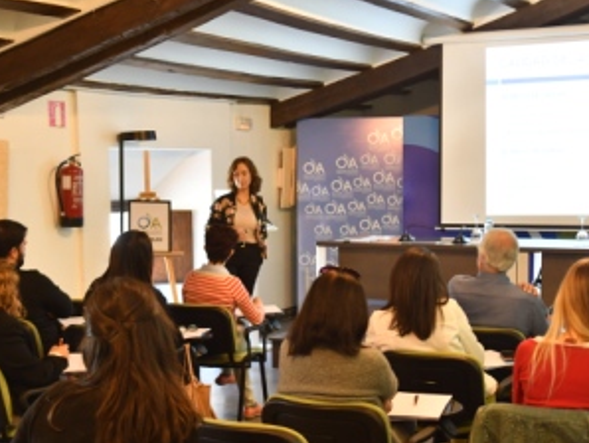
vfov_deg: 22.6
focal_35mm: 65
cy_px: 276
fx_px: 1107
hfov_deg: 29.8
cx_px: 320
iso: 1250
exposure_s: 1/50
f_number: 2.8
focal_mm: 30
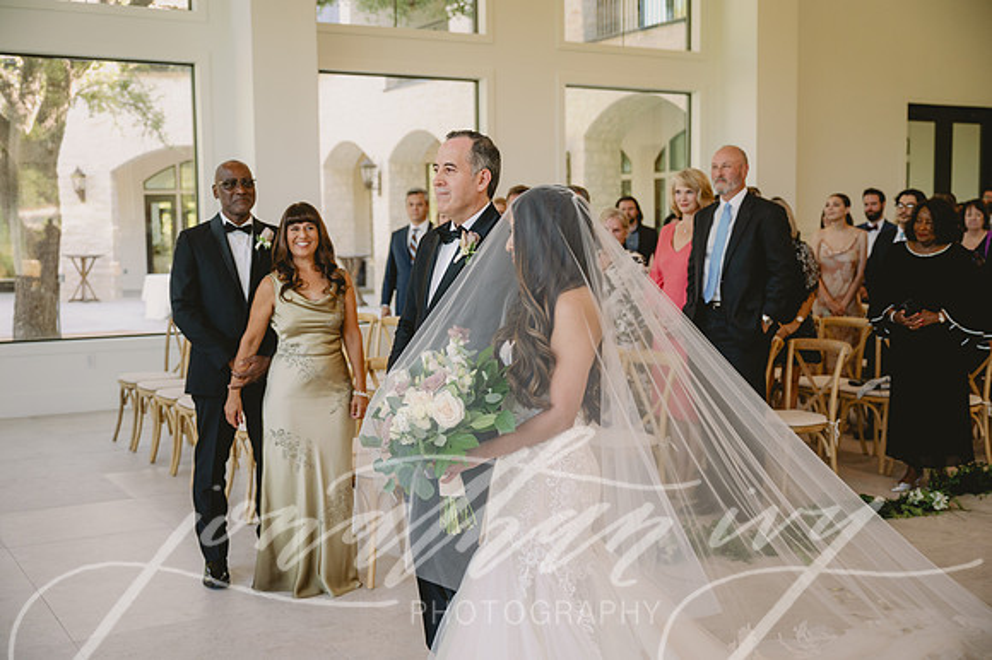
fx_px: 1404
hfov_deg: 38.9
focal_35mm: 51
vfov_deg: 26.5
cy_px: 330
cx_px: 496
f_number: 2.8
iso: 1000
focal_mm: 51
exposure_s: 1/400
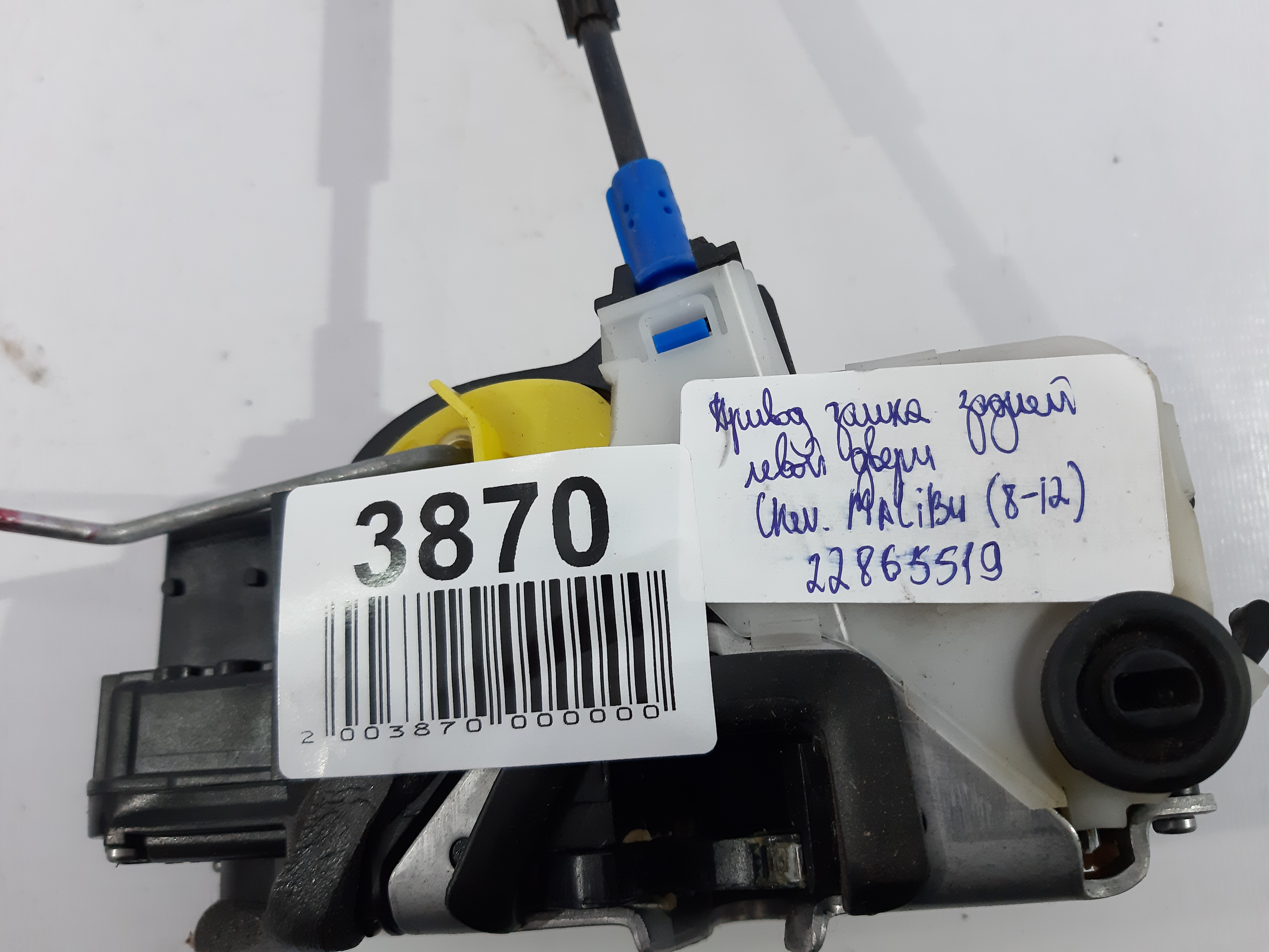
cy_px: 476
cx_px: 634
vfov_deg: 51.4
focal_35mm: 27
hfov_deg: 65.3
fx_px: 990
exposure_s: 1/50
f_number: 1.7
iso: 160
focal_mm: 3.93
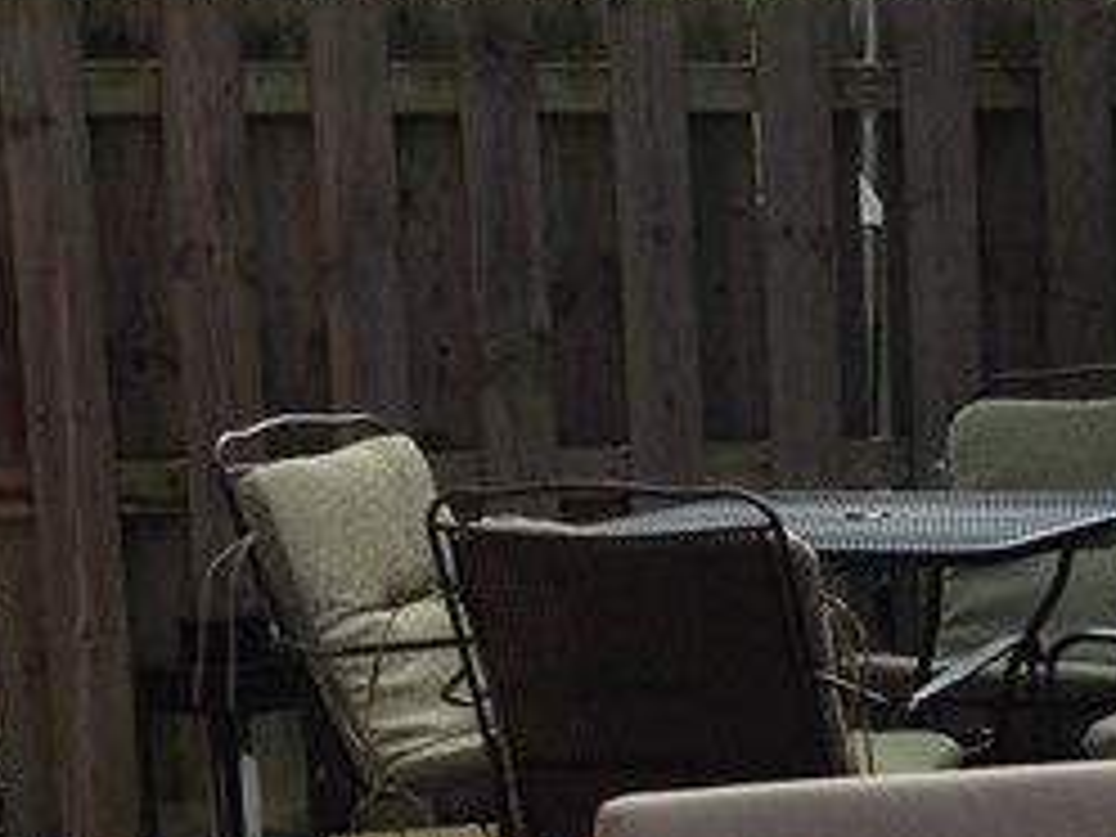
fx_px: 4385
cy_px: 616
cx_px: 1678
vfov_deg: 10.9
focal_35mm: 136
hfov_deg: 13.6
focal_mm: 4.13
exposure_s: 1/306
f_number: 2.4
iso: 50
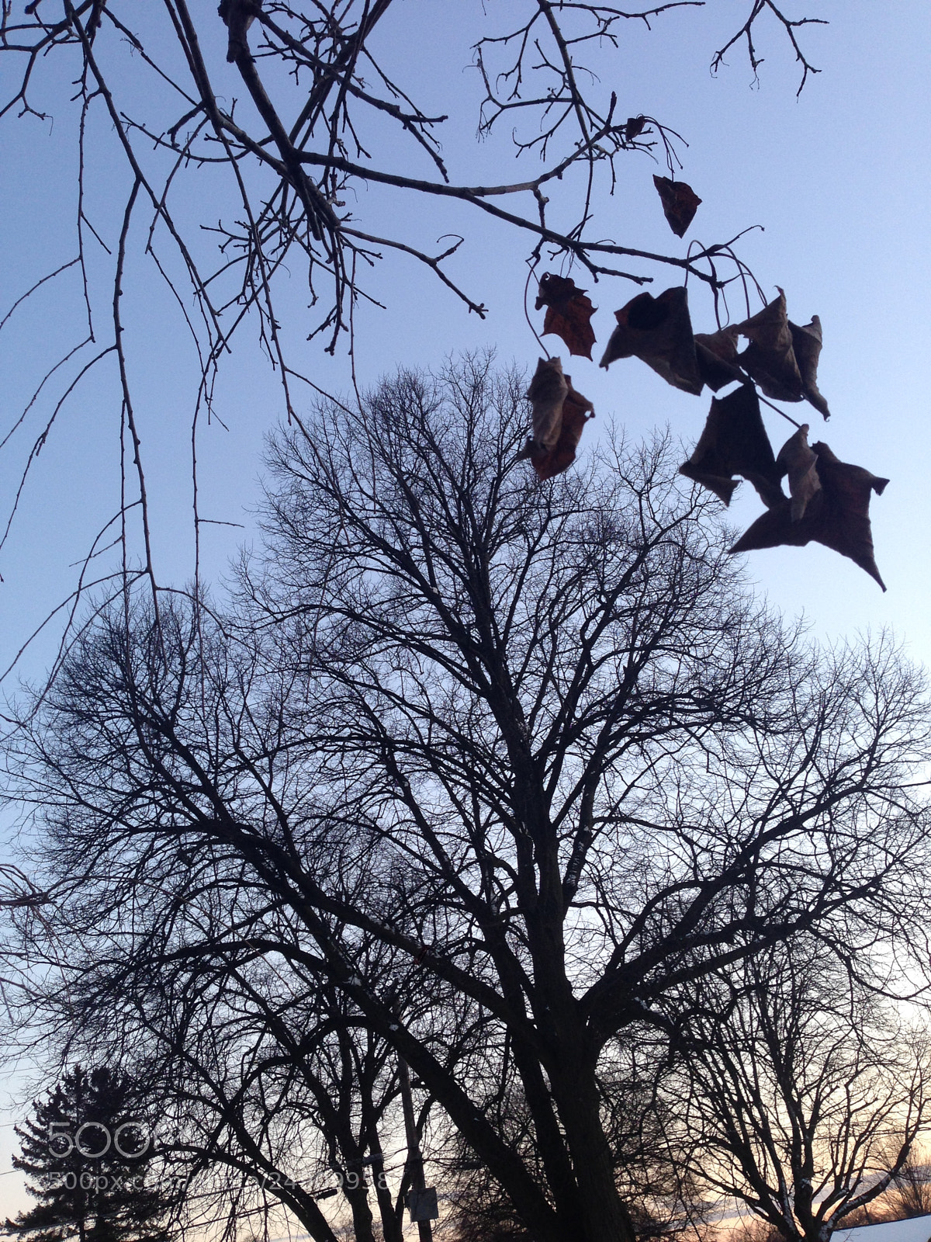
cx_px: 466
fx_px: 1183
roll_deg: +8.4
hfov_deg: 42.9
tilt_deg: +35.4
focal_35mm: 33
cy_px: 621
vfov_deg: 55.4
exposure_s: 1/30
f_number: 2.4
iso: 50
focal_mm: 4.12
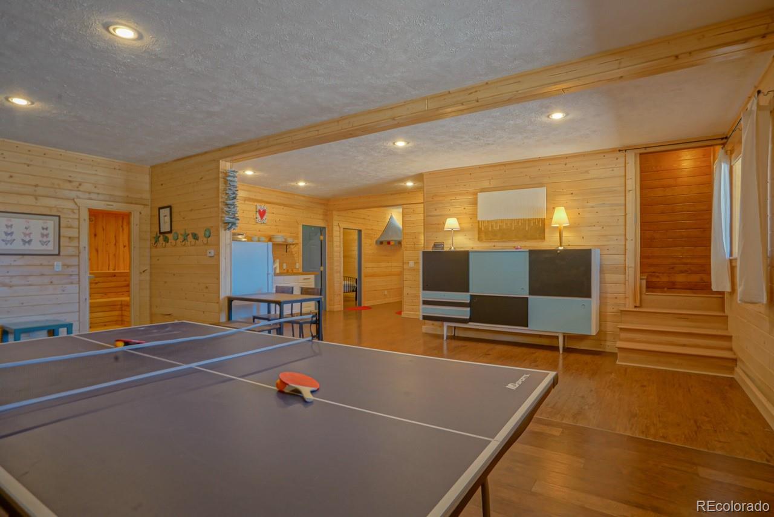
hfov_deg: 93.3
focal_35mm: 17
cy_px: 258
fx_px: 366
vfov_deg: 70.5
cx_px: 387
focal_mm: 17
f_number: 11
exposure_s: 1/3
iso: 400
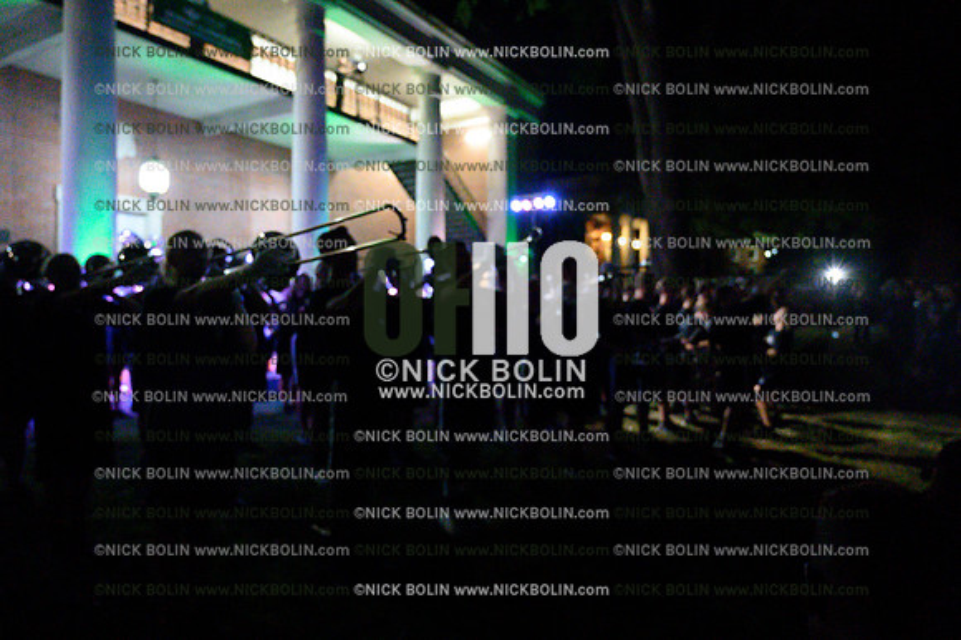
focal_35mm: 24
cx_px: 480
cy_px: 320
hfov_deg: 73.8
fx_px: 640
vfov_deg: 53.1
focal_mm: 24
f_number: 4
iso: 51200
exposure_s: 1/500
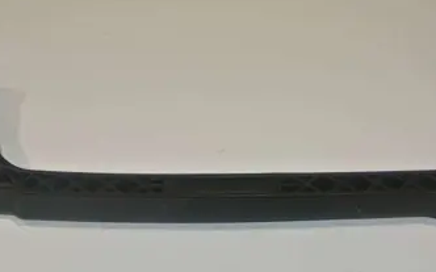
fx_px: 570
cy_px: 96
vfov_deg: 26.7
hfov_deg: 41.7
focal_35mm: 48
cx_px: 257
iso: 200
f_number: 4.5
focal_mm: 11
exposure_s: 1/60
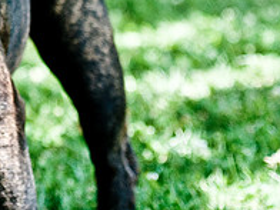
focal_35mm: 299
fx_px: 2419
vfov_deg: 5.0
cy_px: 11
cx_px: -79
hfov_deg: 6.6
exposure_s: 1/1600
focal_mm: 70
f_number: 2.8
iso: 200
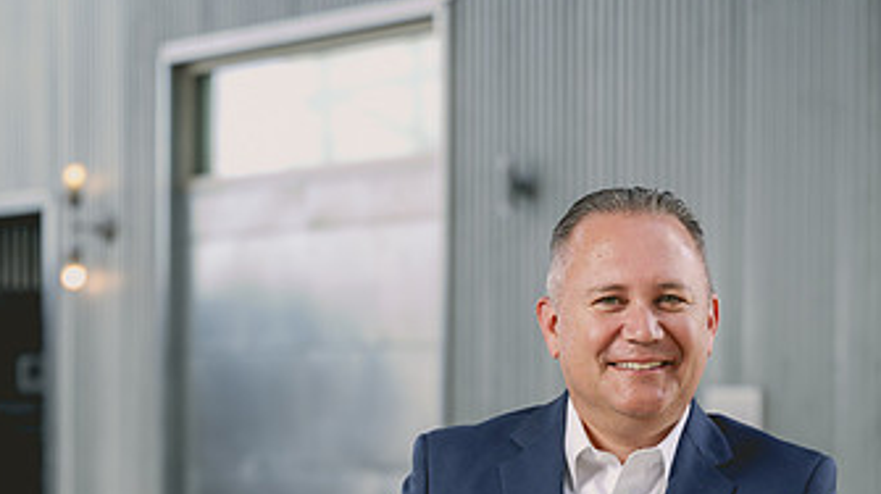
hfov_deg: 16.9
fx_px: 2965
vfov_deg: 9.5
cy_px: 472
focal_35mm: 127
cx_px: 515
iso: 100
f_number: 2.8
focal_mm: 70
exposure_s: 1/200
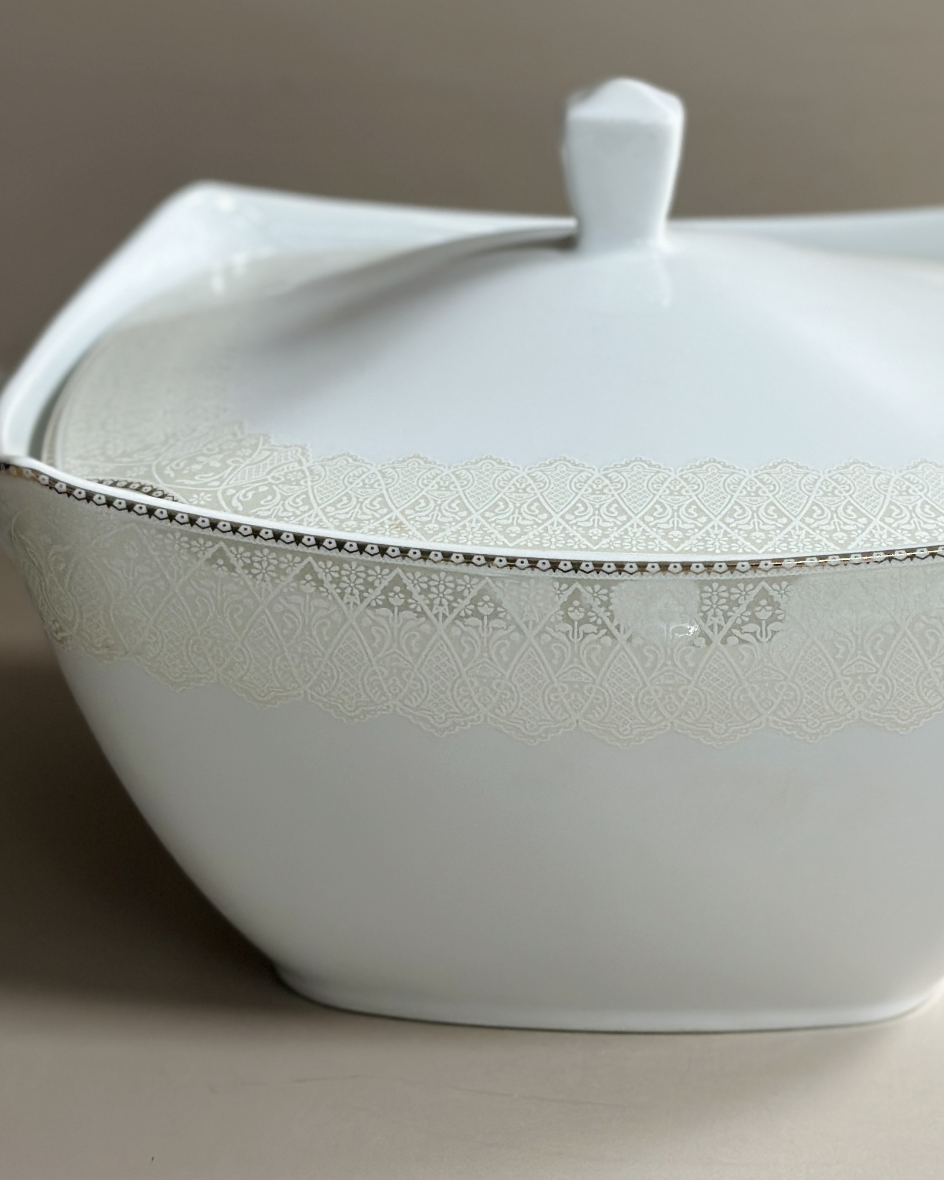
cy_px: 339
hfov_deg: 16.3
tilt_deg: -15.3
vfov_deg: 20.3
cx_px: 622
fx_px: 3283
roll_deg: -1.7
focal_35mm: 94
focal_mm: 6.86
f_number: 1.78
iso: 100
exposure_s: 1/100
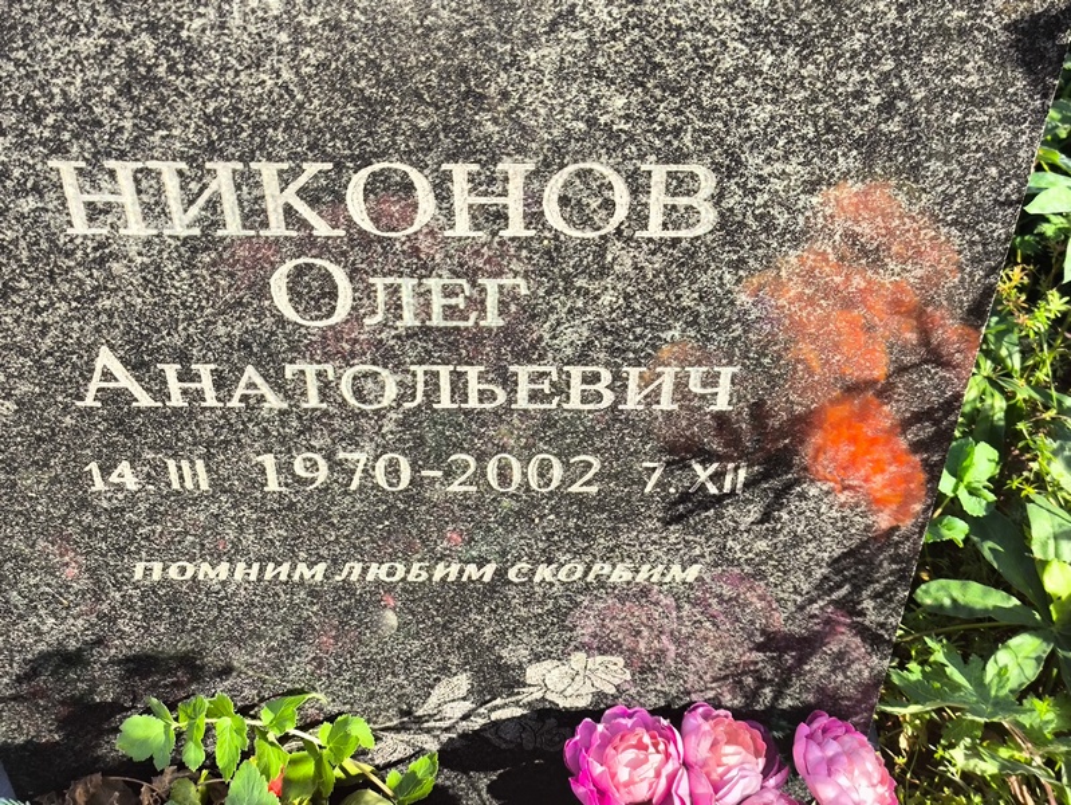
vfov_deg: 29.1
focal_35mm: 50
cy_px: 402
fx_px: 1548
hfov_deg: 38.2
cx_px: 536
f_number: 1.7
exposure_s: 1/324
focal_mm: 4.71
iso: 50
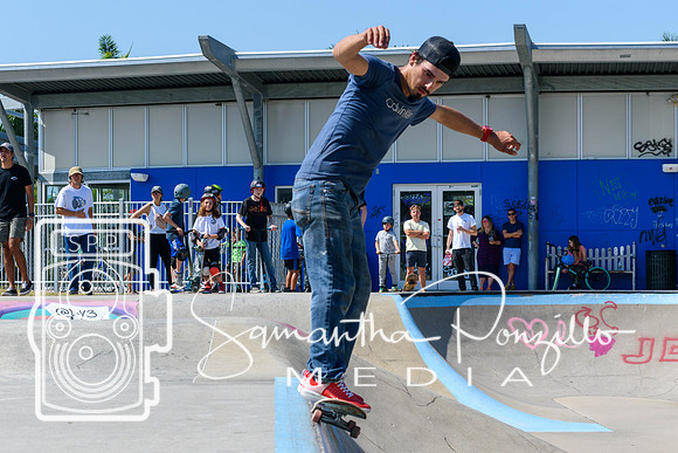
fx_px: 1978
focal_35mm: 105
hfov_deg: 19.5
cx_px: 339
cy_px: 226
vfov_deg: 13.0
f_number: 7.1
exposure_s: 1/800
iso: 200
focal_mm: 70
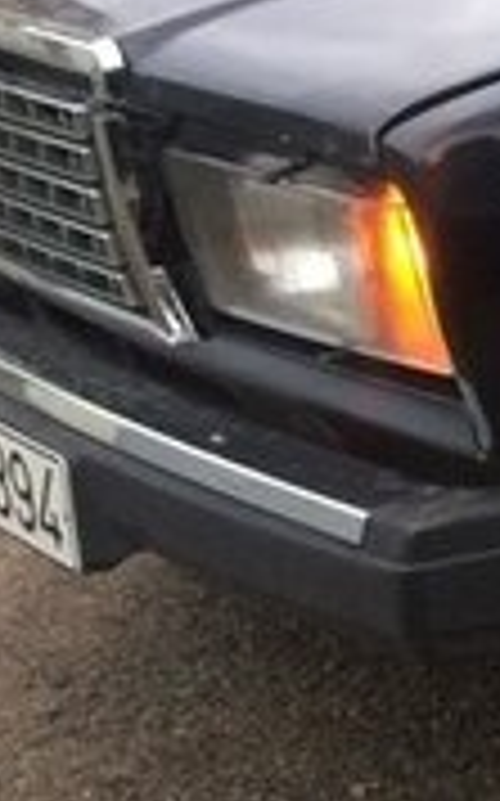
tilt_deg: -17.3
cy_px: 196
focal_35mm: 114
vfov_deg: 18.2
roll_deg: +5.0
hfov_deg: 9.8
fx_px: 2490
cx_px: 1288
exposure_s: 1/33
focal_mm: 4.15
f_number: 2.2
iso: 64
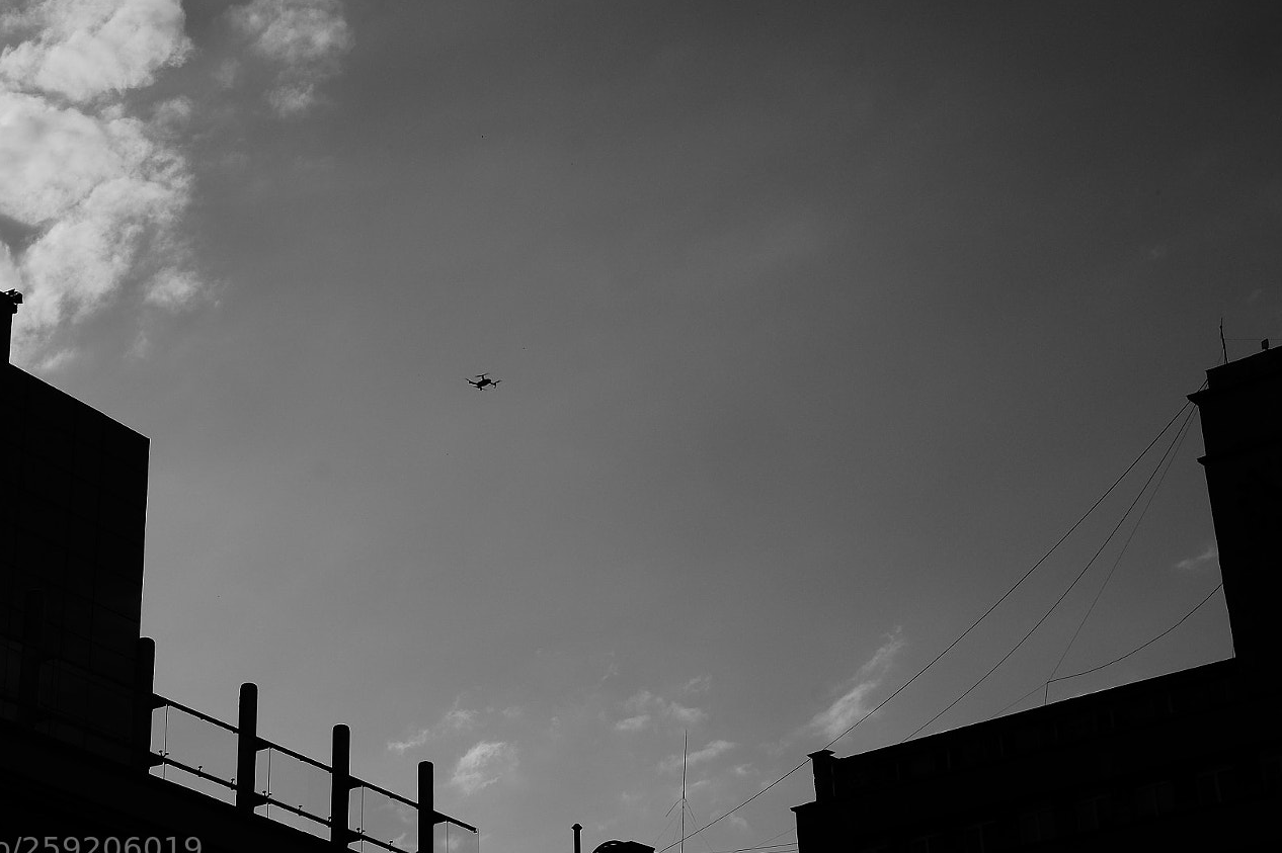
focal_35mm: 67
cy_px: 389
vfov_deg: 20.3
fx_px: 2385
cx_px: 482
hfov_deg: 30.0
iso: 400
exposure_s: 1/950
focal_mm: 35
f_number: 16
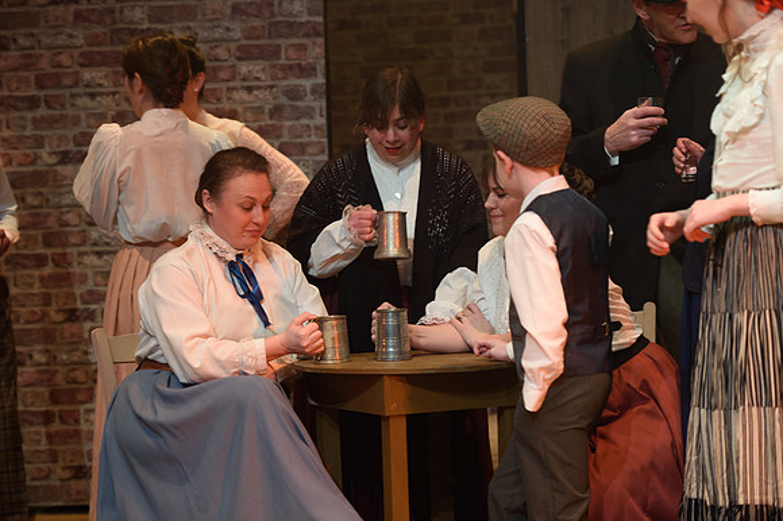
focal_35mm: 110
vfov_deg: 12.4
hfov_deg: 18.6
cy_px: 260
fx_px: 2391
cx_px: 392
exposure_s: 1/100
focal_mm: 110
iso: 800
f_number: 2.8
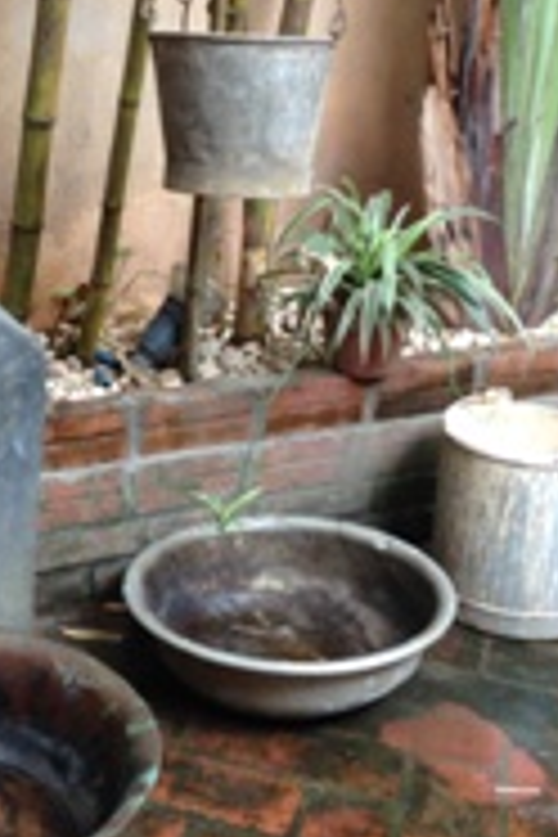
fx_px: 1720
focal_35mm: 74
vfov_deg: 27.2
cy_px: 288
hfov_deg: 18.4
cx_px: 184
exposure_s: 1/24
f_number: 2.4
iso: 50
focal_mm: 4.12
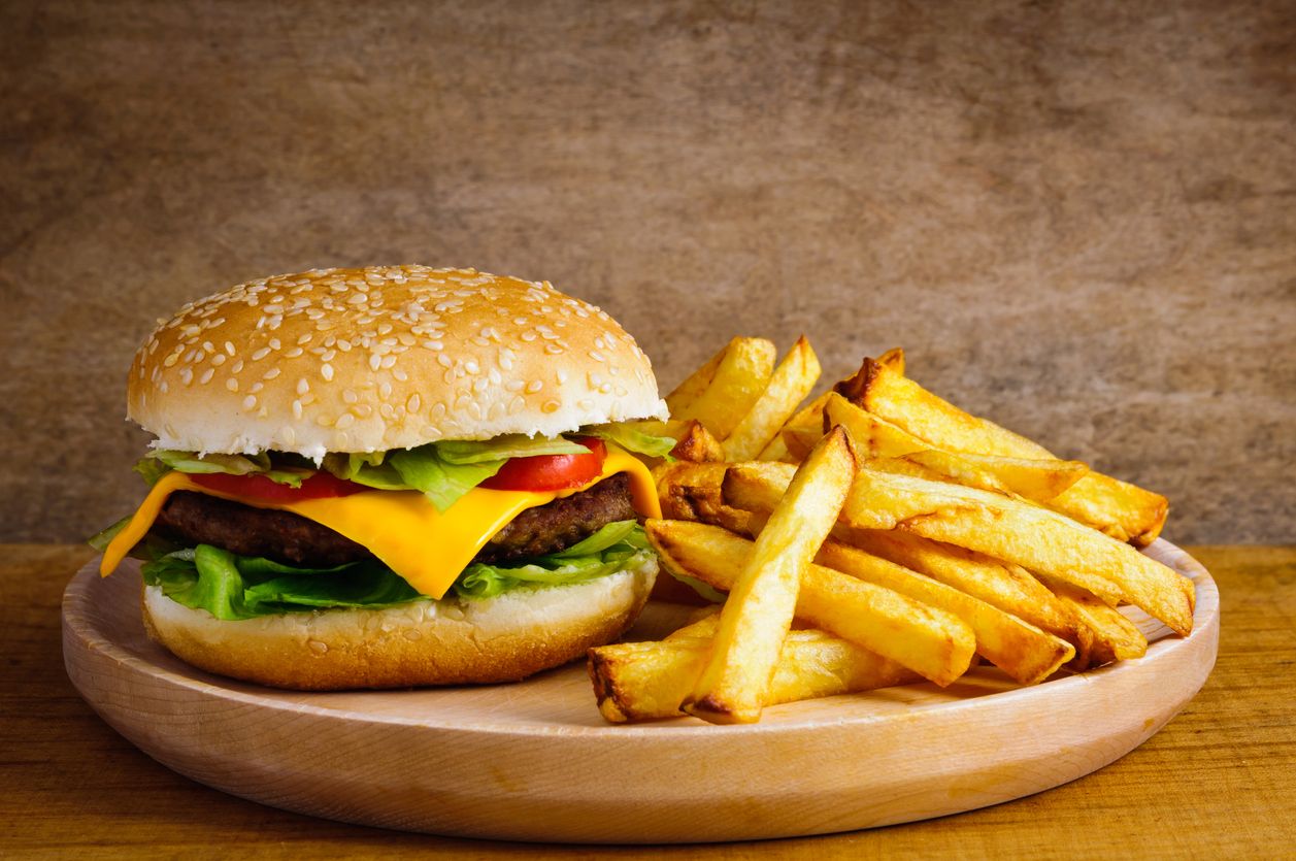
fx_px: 3020
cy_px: 430
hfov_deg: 24.2
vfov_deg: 16.2
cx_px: 648
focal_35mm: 84
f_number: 11
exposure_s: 1/250
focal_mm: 56
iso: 100
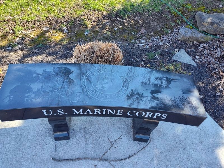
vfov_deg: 58.9
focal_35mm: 23
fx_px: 149
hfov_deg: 73.9
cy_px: 84
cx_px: 112
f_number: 1.8
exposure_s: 1/271
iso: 100
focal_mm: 5.56
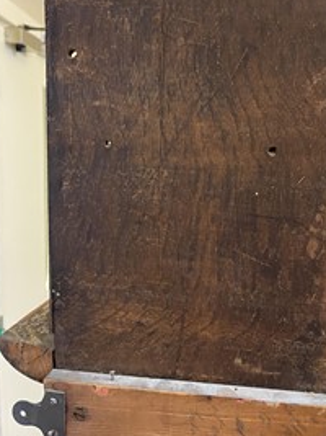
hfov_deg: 36.4
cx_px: 222
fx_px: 490
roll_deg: -0.7
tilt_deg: -2.9
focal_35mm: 39
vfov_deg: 47.2
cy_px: 150
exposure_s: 1/33
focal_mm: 5.1
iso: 500
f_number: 1.6
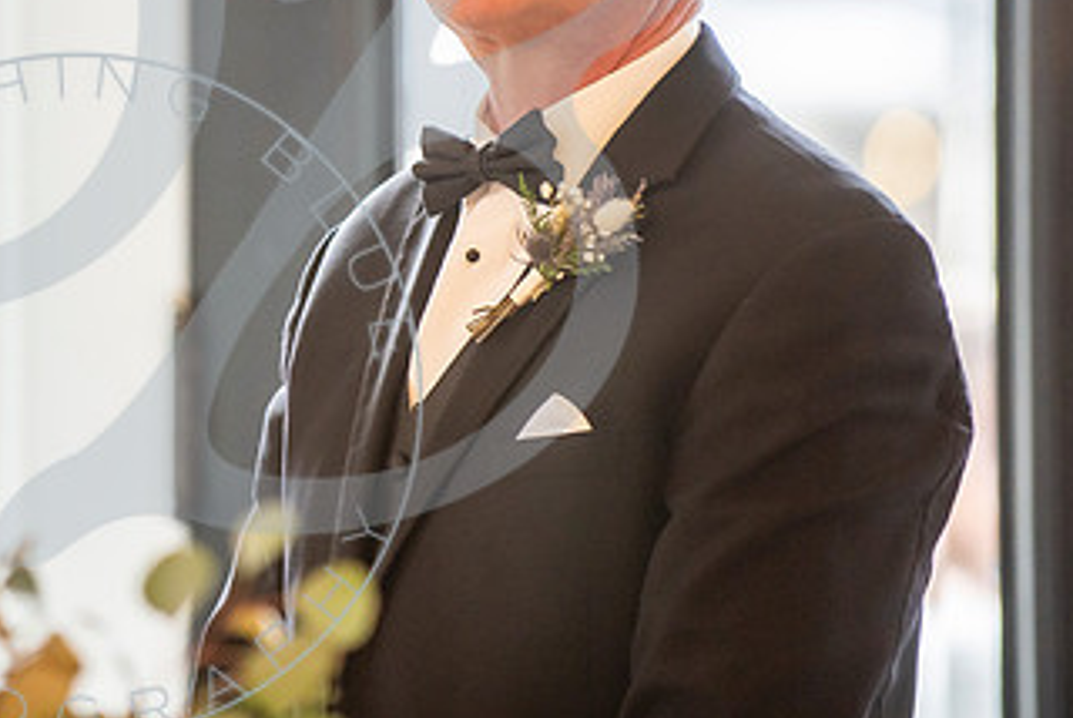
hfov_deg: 5.4
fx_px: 11276
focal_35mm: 378
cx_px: 221
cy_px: 115
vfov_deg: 3.6
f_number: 2.8
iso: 1600
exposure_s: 1/200
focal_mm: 200
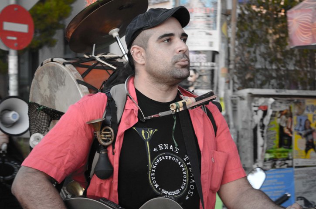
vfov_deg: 16.5
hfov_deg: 24.7
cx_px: 158
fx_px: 723
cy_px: 104
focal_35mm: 82
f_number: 5.6
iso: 500
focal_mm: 55
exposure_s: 1/60
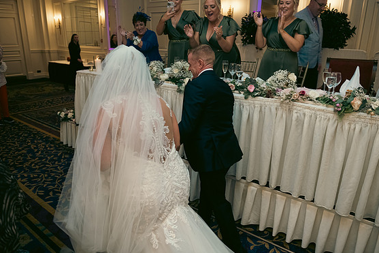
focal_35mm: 25
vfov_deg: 51.3
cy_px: 126
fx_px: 263
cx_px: 193
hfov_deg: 71.5
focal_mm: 24
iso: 800
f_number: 3.5
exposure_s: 1/160
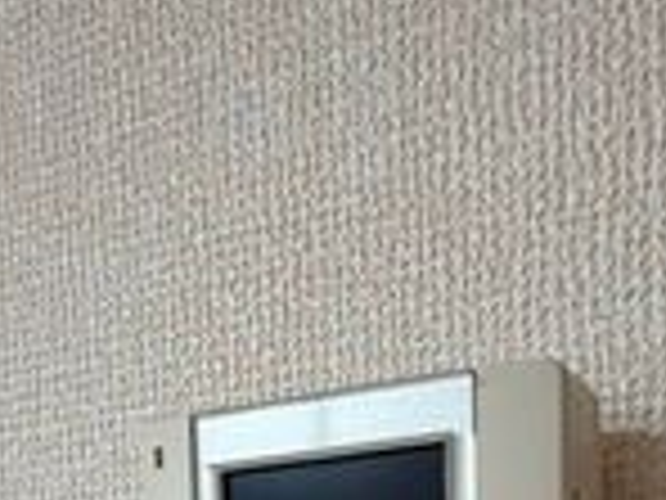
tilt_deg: -4.4
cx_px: 414
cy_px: 779
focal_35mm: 53
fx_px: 1020
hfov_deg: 36.0
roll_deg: +1.4
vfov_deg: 22.1
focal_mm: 2.22
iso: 250
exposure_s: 1/121
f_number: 2.2
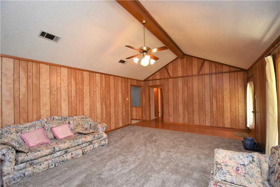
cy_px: 94
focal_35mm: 15
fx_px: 117
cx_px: 140
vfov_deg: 77.3
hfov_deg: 100.4
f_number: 4.5
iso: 800
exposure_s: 1/80
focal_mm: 10
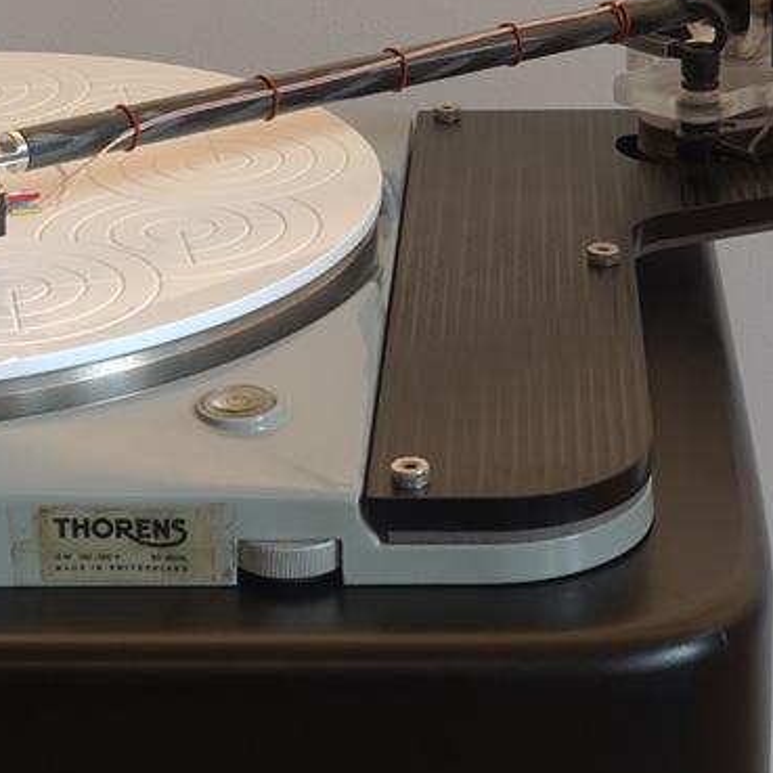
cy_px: 260
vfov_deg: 15.5
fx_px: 2830
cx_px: 515
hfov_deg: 15.5
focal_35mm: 112
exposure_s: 1/13
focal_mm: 19.86
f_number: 8
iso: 100
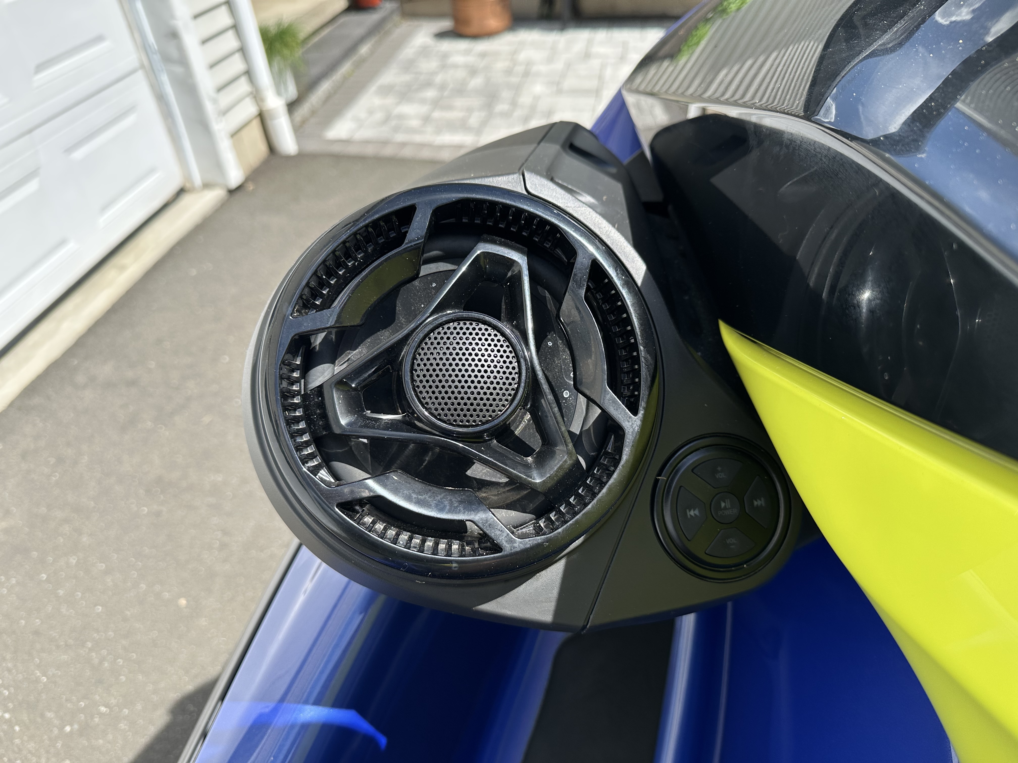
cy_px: 382
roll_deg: +7.9
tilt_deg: -39.4
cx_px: 509
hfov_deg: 71.6
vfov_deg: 56.8
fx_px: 706
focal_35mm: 24
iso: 80
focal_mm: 6.86
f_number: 1.78
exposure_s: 1/2070
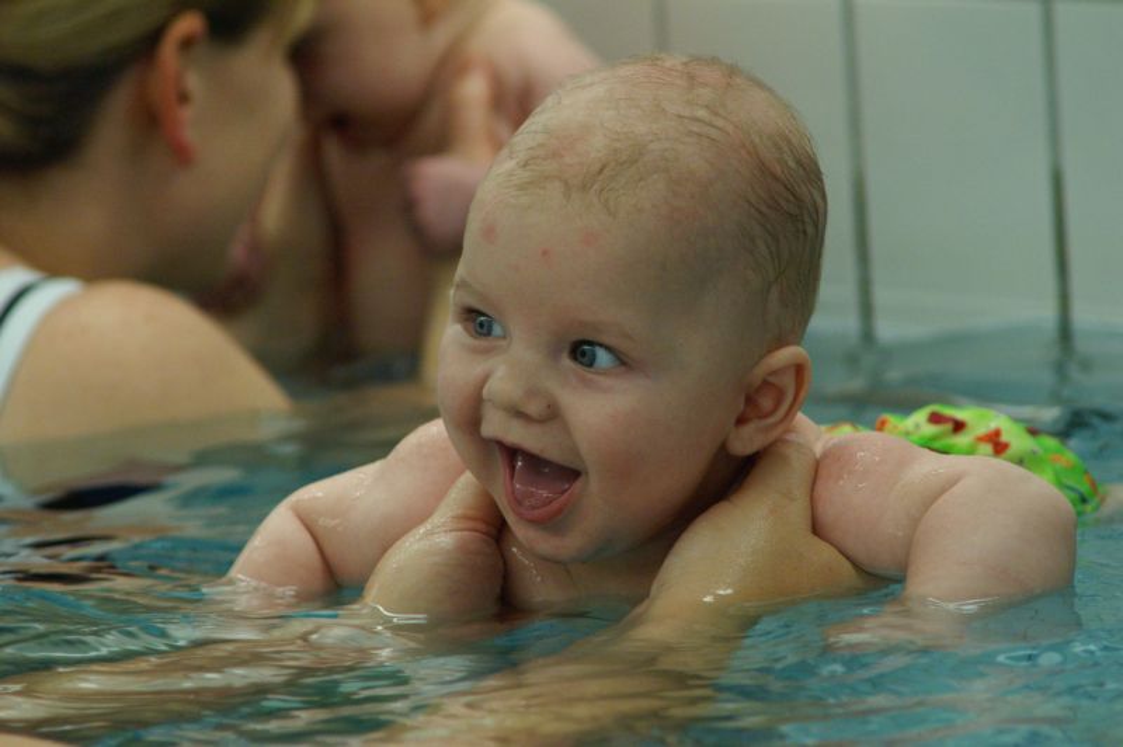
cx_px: 562
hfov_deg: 6.5
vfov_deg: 4.4
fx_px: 9818
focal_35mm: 315
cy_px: 374
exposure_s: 1/160
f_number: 5.6
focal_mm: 210
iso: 1600
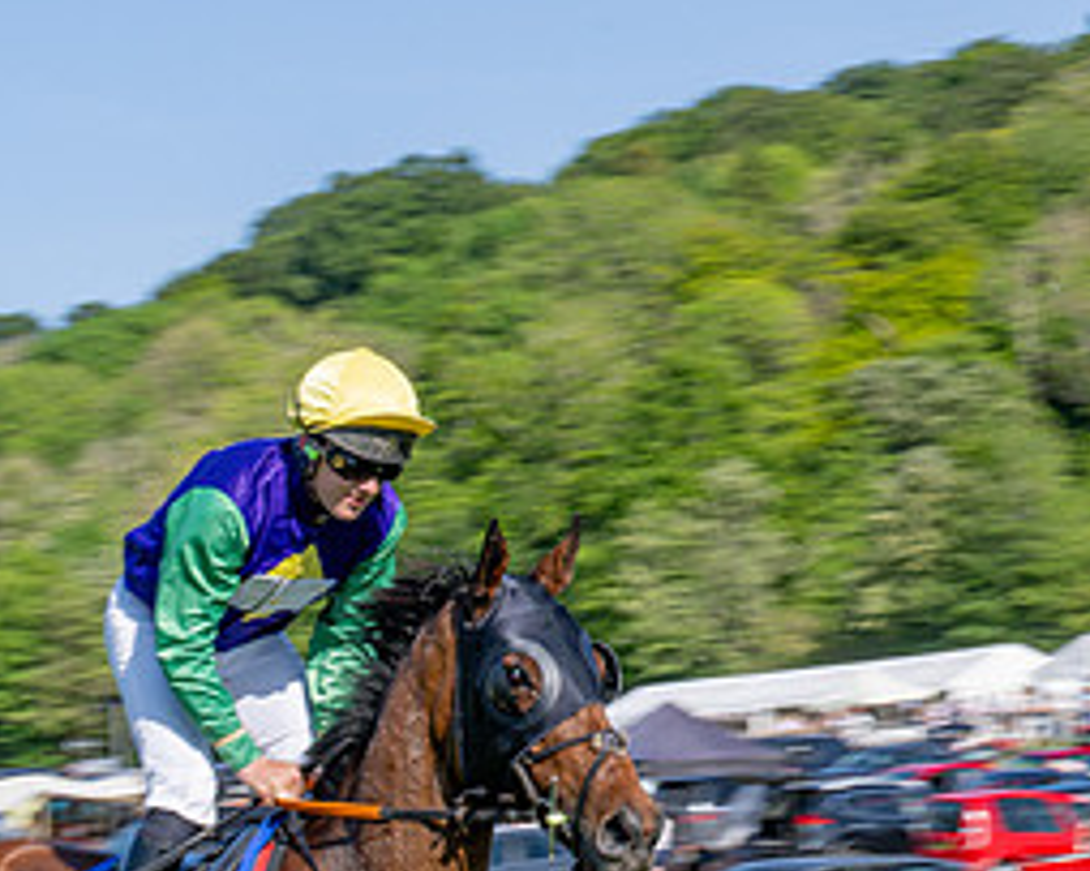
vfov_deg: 8.8
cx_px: -69
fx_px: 5643
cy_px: 957
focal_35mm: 175
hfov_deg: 10.9
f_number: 16
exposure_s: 1/160
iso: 100
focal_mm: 70
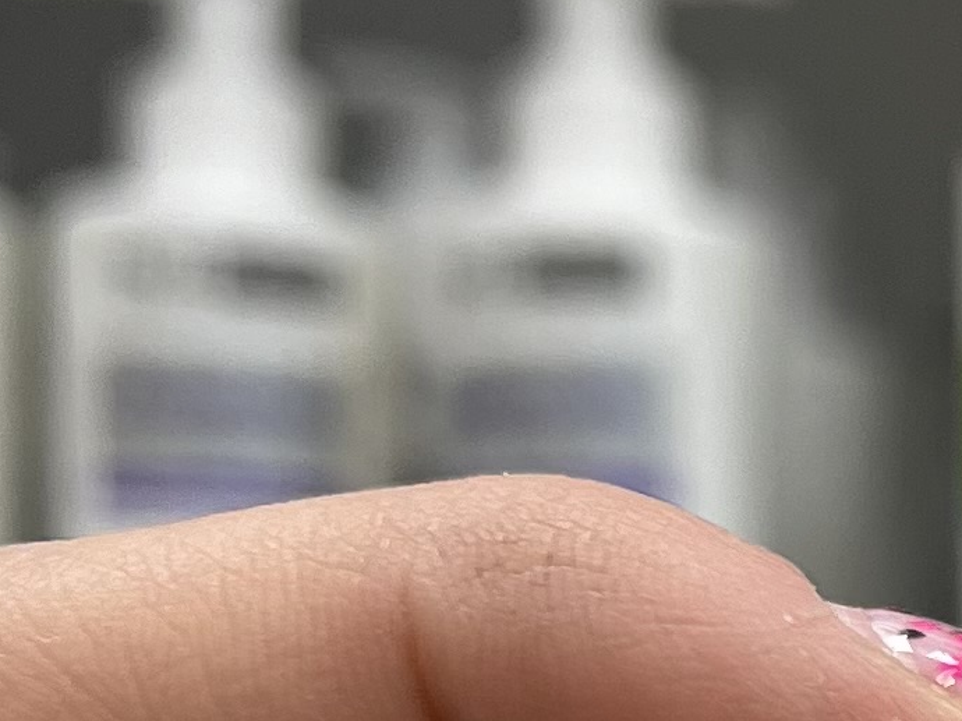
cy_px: 1304
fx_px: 4223
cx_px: 1764
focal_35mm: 152
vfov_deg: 9.3
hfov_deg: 11.9
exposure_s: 1/100
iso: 40
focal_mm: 5.1
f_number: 1.6
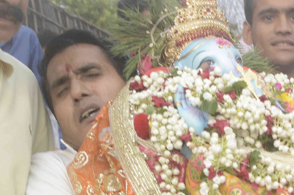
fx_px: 954
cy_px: 175
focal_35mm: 117
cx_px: 325
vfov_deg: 11.6
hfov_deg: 16.9
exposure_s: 1/160
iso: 400
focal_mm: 28
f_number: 8
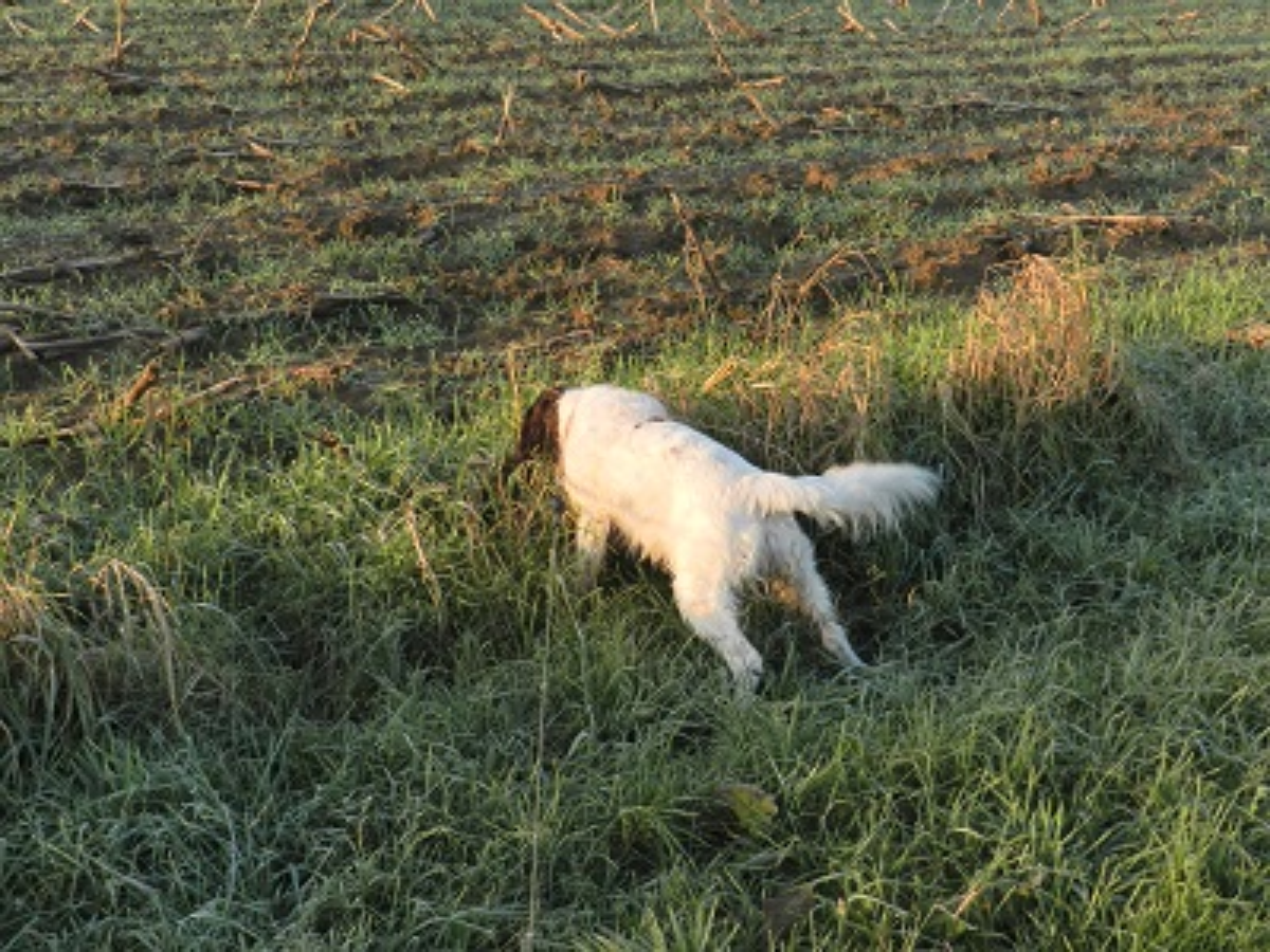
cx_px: 635
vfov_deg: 31.5
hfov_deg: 41.2
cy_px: 476
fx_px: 1688
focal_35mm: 46
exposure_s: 1/250
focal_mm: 8.1
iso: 200
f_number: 4.2
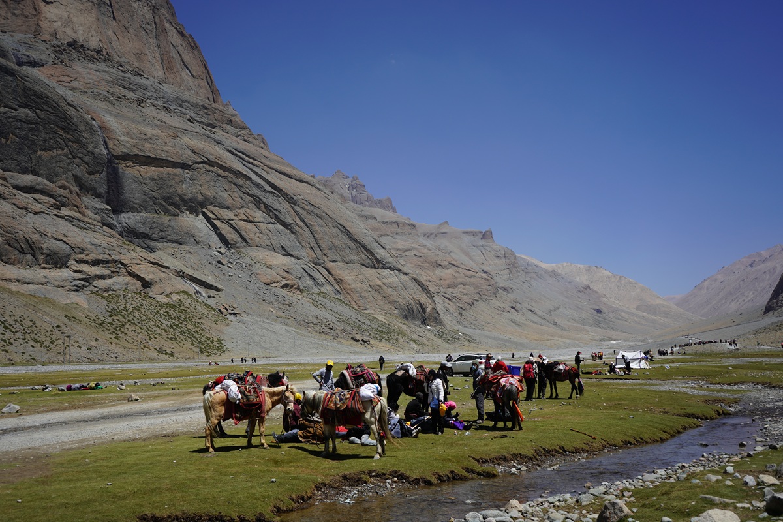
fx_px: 783
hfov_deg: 53.1
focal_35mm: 36
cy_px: 261
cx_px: 392
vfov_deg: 36.9
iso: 100
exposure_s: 1/1000
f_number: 5
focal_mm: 36
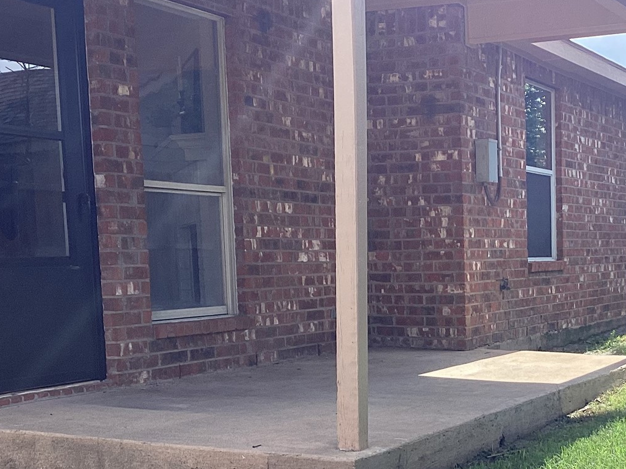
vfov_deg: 22.9
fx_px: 1139
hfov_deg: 29.9
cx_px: 510
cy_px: 382
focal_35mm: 63
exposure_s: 1/525
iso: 25
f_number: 2.4
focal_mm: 3.3
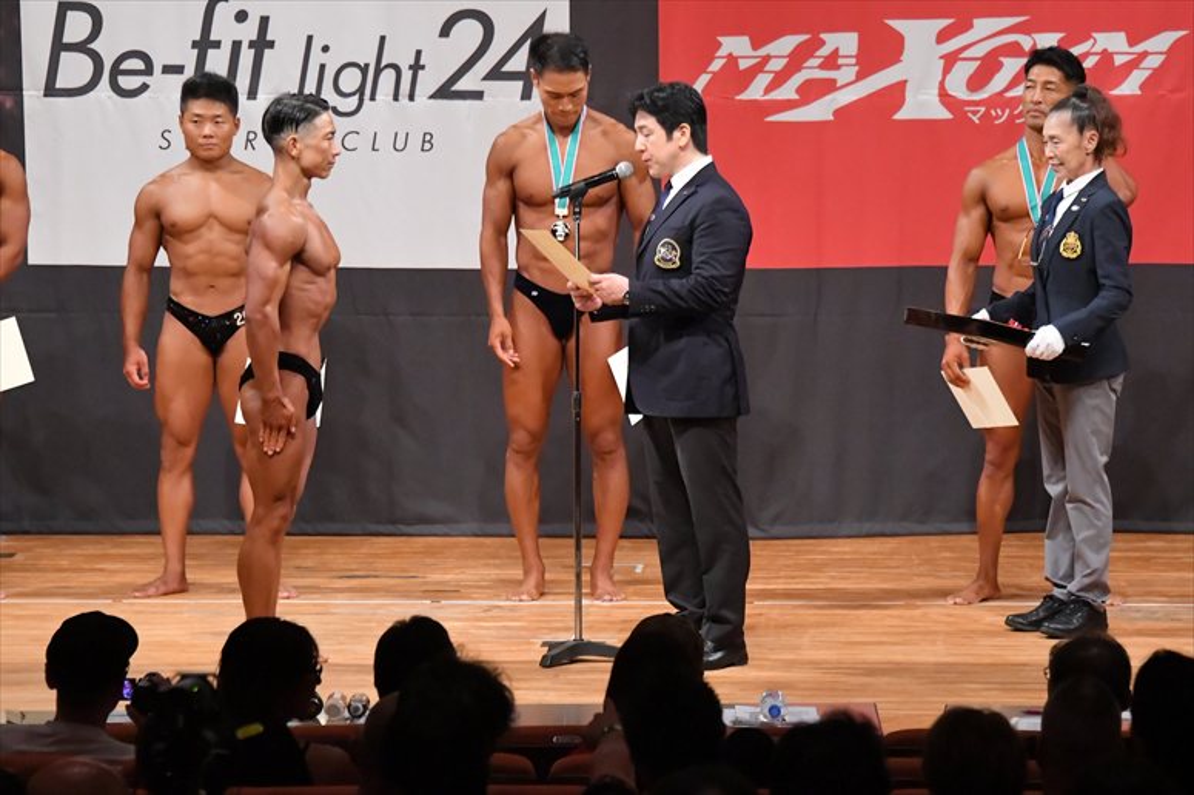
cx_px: 597
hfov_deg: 9.5
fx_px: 7194
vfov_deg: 6.3
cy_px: 398
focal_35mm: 217
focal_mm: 145
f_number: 5.6
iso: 9000
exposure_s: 1/400
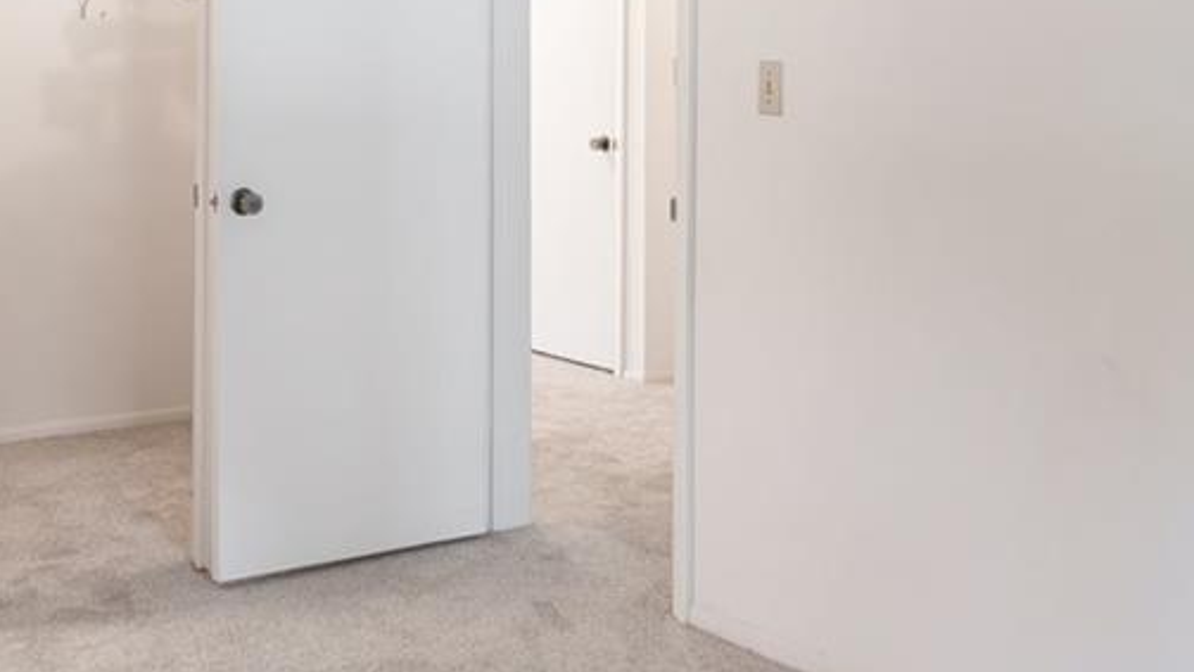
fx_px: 1583
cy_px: -17
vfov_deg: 22.9
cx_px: 437
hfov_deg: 41.0
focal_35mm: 50
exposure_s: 1/5
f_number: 9
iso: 250
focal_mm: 10
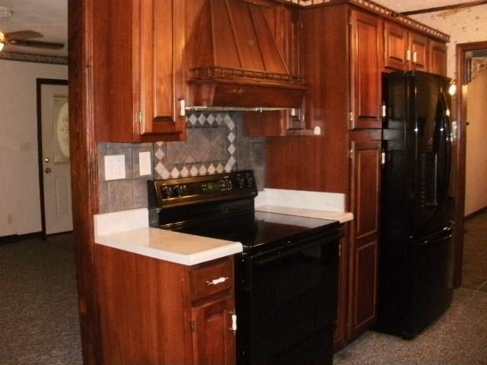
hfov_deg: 51.4
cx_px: 244
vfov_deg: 39.7
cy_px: 182
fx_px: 506
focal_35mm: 36
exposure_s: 1/30
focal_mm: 6.3
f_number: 3.5
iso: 320
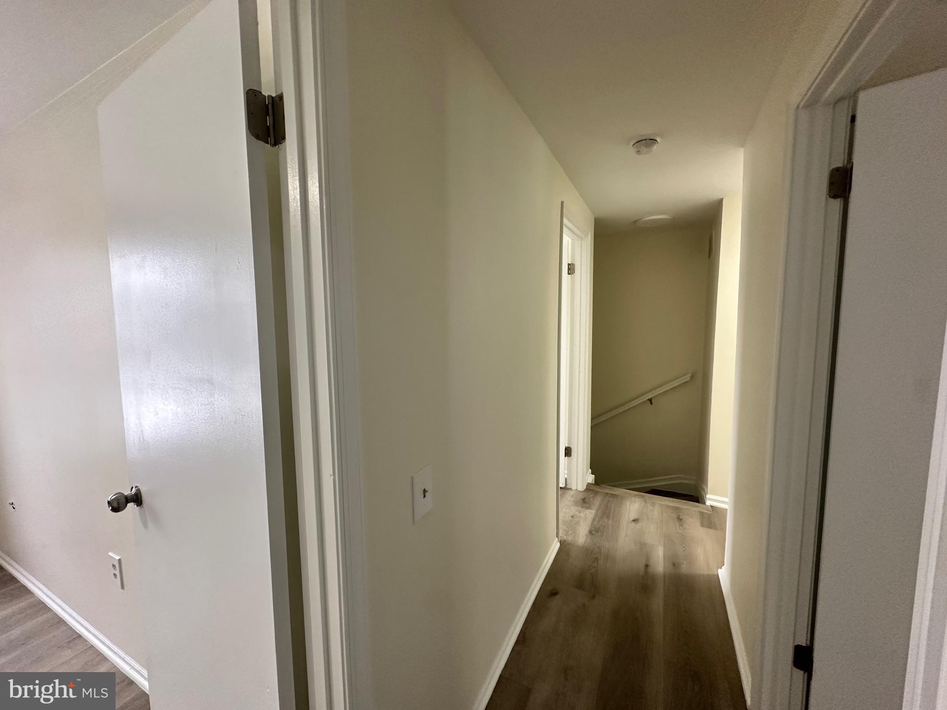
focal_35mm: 14
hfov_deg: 102.1
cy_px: 355
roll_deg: +0.6
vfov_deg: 85.7
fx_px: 383
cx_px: 474
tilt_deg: -4.2
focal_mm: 2.22
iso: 250
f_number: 2.2
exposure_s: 1/120
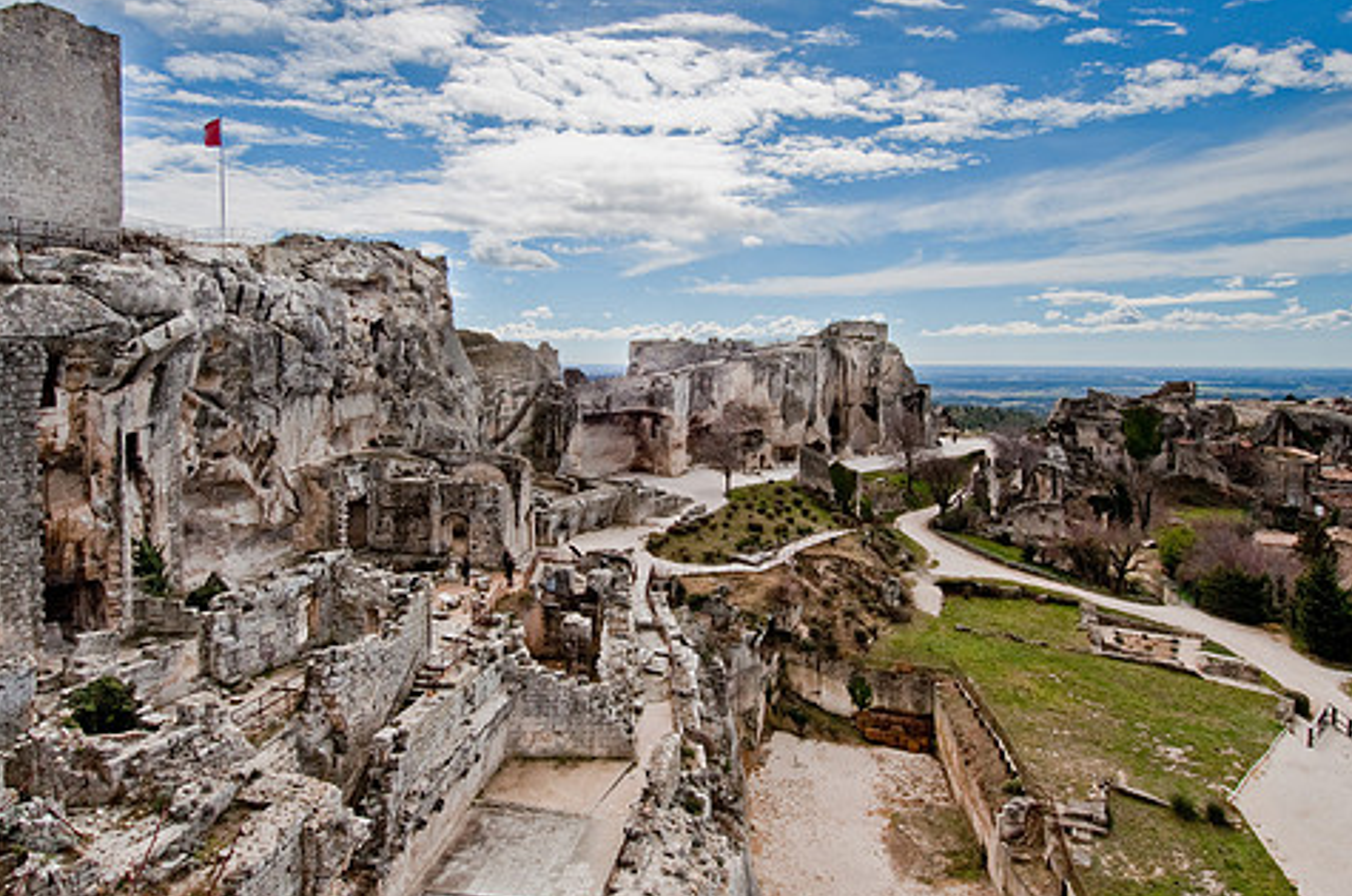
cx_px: 655
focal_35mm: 22
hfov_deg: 78.7
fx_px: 825
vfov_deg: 56.9
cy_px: 388
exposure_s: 1/500
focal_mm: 12
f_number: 11
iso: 200
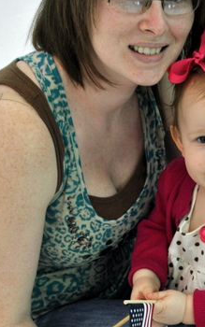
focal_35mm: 112
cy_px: 252
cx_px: 149
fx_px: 1000
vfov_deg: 18.5
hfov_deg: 11.7
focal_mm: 32
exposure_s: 1/100
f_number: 4.8
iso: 200
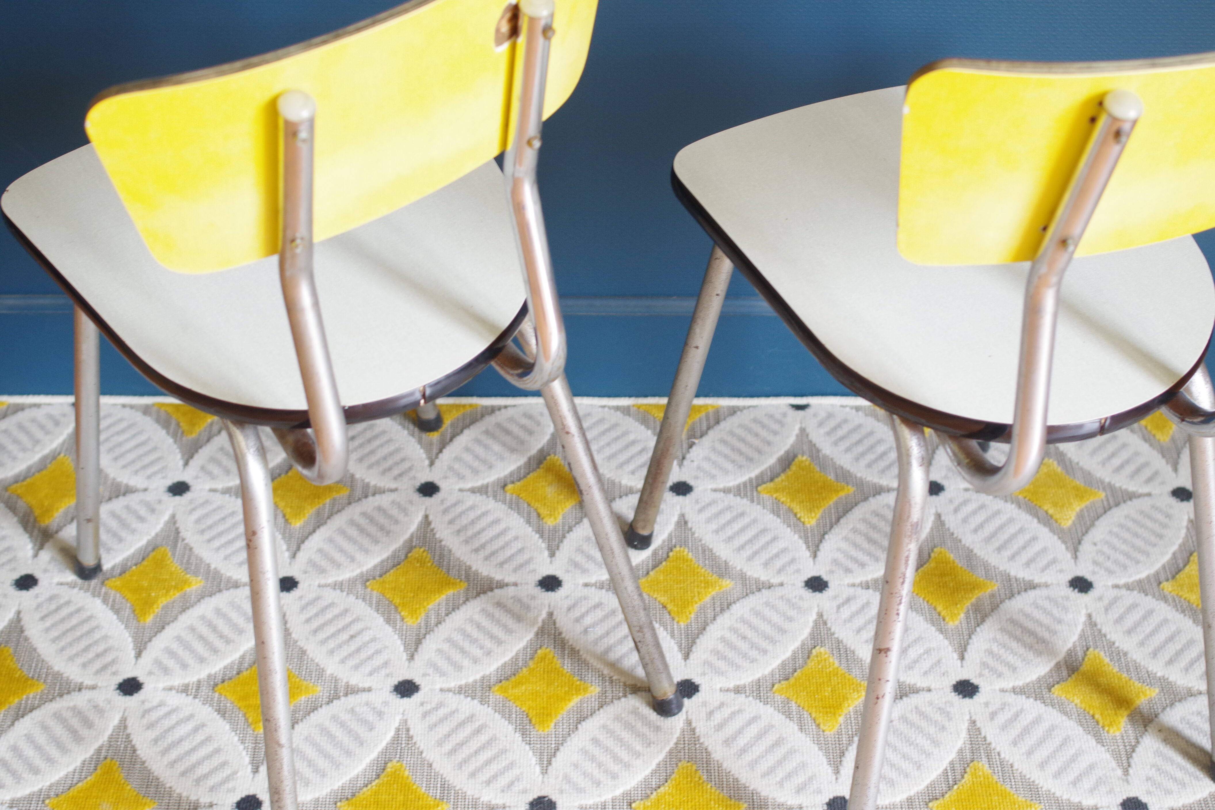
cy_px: 405
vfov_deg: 26.0
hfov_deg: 38.2
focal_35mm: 52
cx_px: 608
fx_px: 1755
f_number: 3.5
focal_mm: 35
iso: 800
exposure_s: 1/10
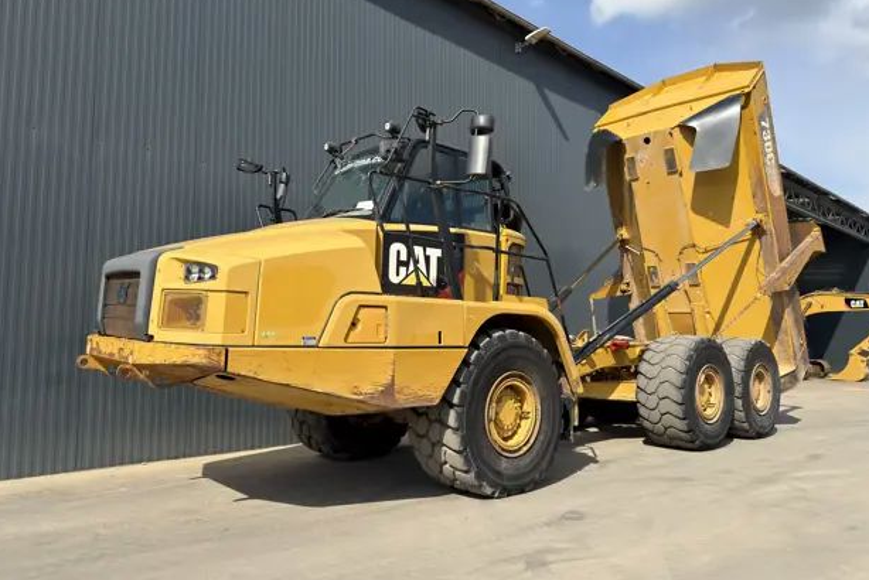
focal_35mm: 26
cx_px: 447
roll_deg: +0.1
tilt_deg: +6.1
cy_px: 286
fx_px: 628
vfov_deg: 49.6
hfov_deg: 69.4
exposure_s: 1/4098
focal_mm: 6.76
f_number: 1.78
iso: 80
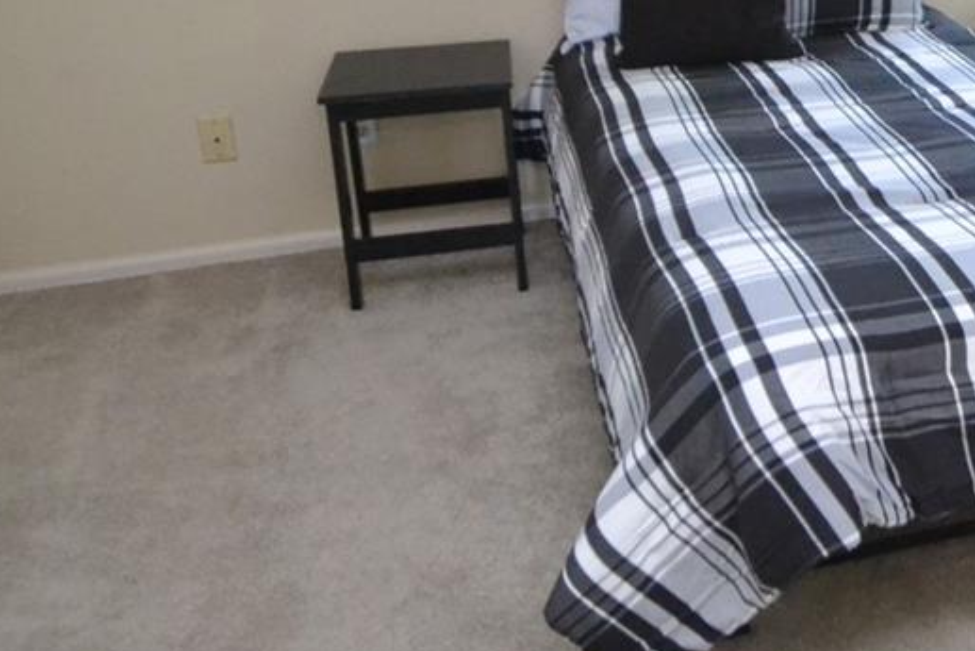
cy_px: 66
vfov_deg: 27.6
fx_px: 1273
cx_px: 971
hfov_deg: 37.5
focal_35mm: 47
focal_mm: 10
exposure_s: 1/20
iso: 3200
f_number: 3.5
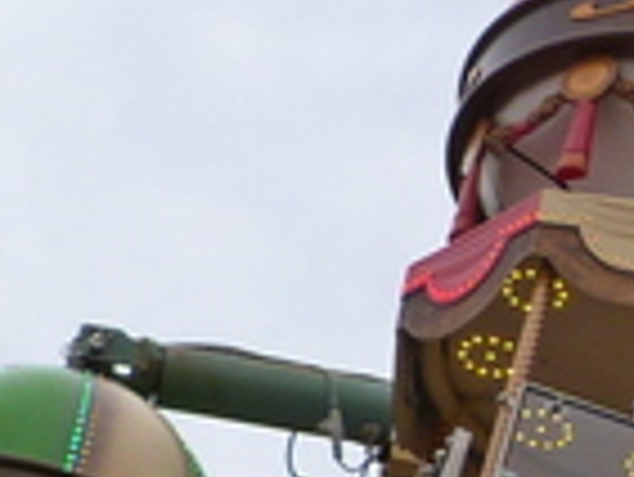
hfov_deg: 6.1
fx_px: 5701
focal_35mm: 311
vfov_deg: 4.7
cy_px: 819
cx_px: 1484
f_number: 3.6
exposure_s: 1/500
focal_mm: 7.8
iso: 100
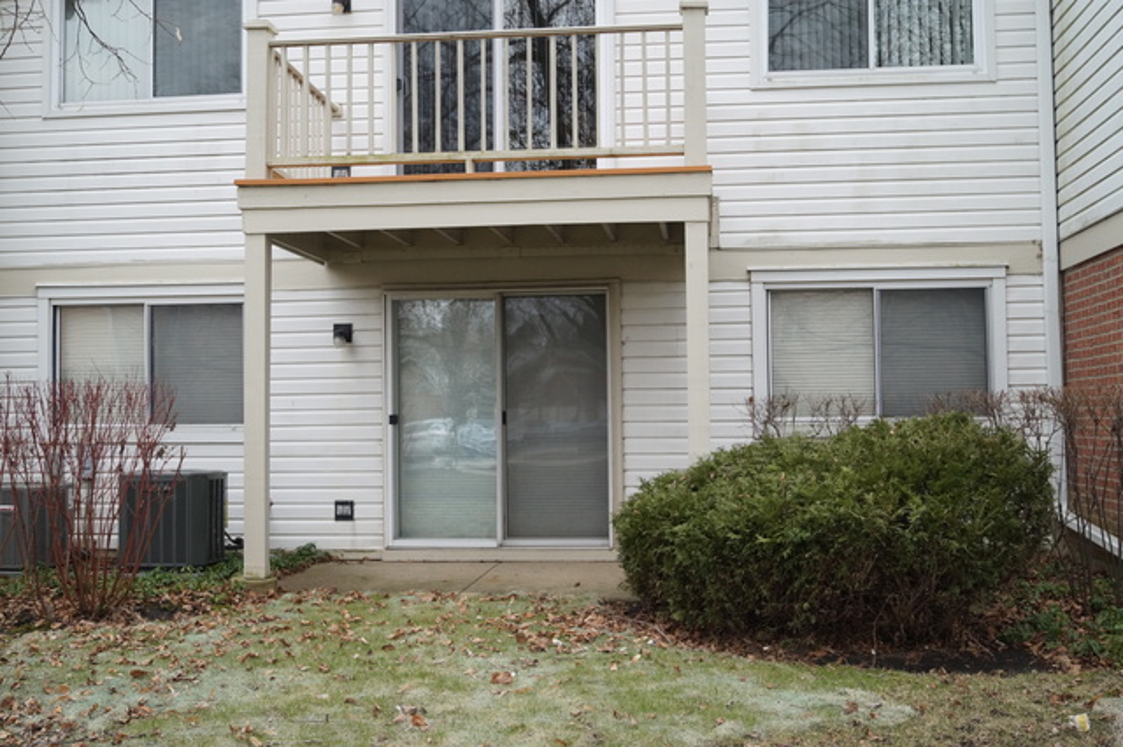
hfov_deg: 49.6
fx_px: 1216
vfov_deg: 34.2
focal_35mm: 39
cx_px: 562
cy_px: 374
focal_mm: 26
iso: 800
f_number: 4.5
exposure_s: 1/1250
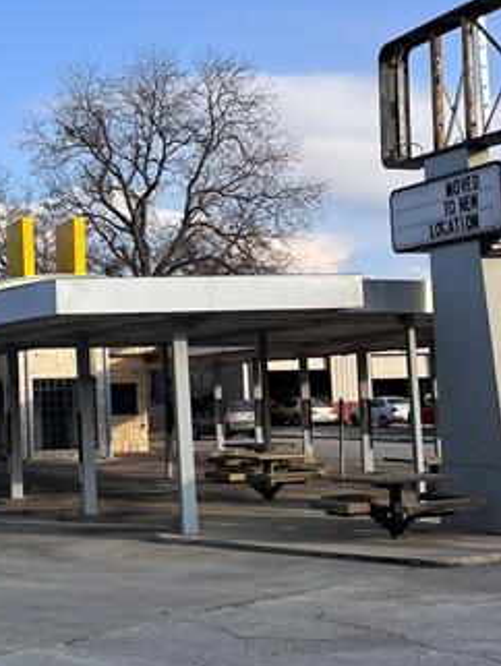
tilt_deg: +4.8
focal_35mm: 62
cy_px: 308
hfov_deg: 22.5
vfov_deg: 31.2
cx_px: -27
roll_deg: +0.2
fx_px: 1195
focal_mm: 5.7
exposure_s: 1/2841
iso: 50
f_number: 1.5
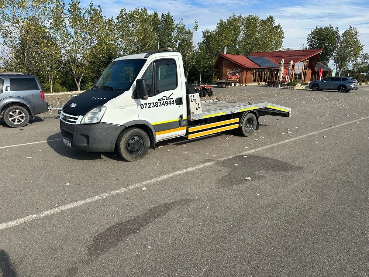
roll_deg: -1.5
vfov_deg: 56.8
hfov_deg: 71.6
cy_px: 138
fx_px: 256
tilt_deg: -13.8
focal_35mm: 24
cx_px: 184
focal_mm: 6.86
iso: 80
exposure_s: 1/3717
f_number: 1.78
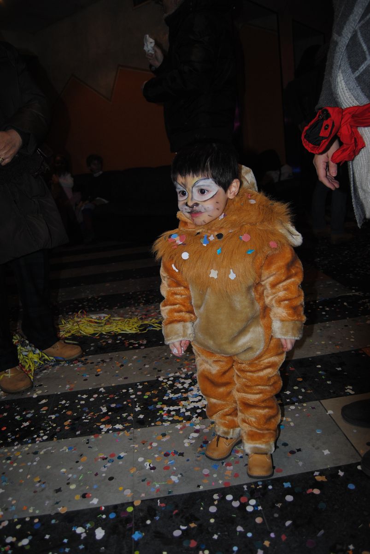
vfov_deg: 67.3
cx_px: 185
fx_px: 415
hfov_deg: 48.0
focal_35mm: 27
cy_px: 277
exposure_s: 1/60
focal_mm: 18
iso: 200
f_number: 3.5
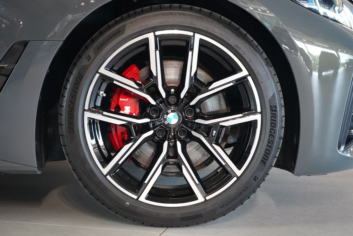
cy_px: 118
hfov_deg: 30.1
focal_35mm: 67
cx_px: 176
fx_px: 657
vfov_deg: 20.3
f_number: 5.6
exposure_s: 1/160
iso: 10000
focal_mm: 67
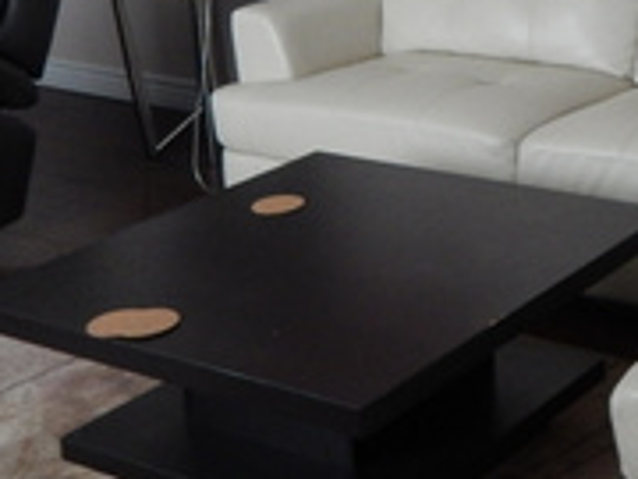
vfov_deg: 17.4
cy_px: -53
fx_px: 1511
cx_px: 613
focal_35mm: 82
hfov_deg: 23.0
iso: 320
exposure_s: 1/30
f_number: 3
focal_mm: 4
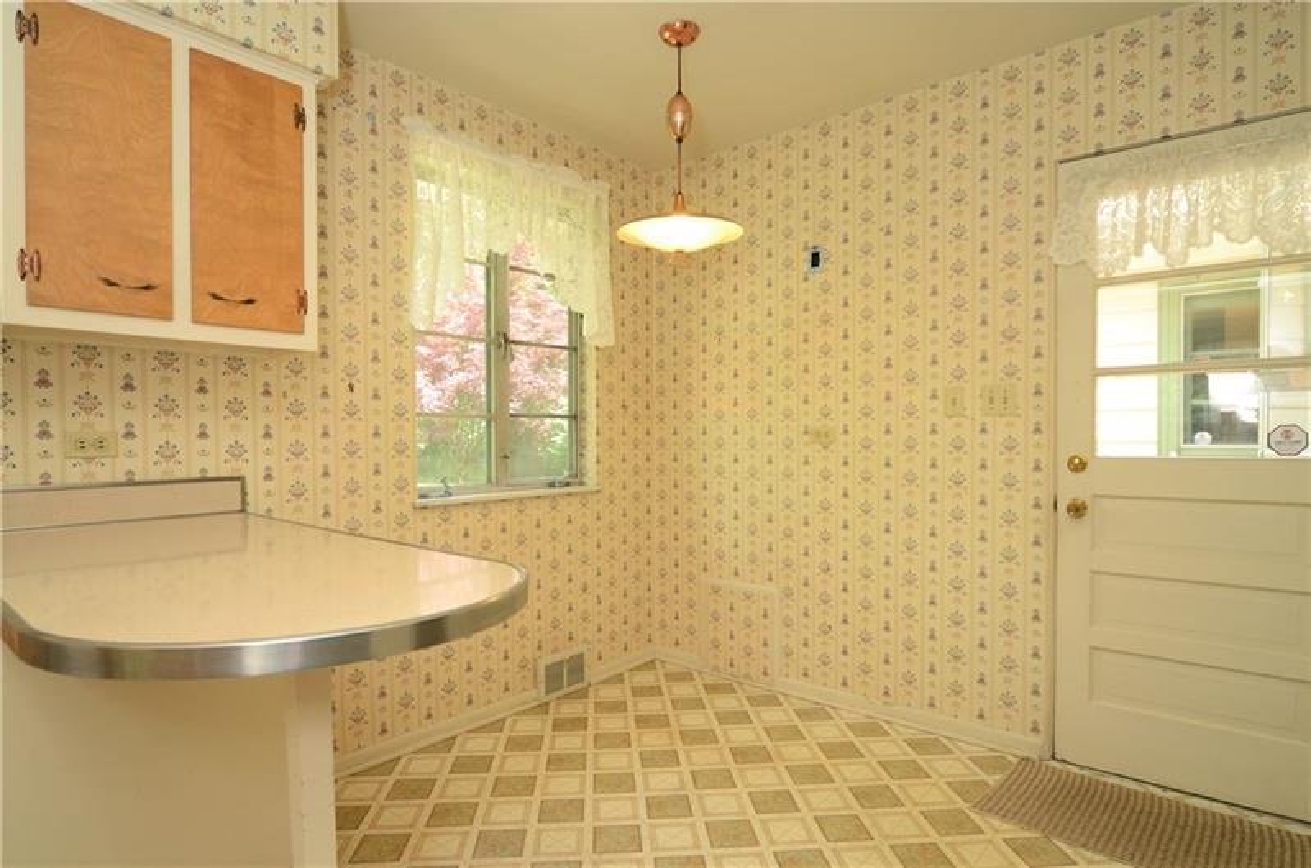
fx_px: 654
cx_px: 656
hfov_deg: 90.1
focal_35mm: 18
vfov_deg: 67.1
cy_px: 434
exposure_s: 1/160
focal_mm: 12
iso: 800
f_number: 5.6
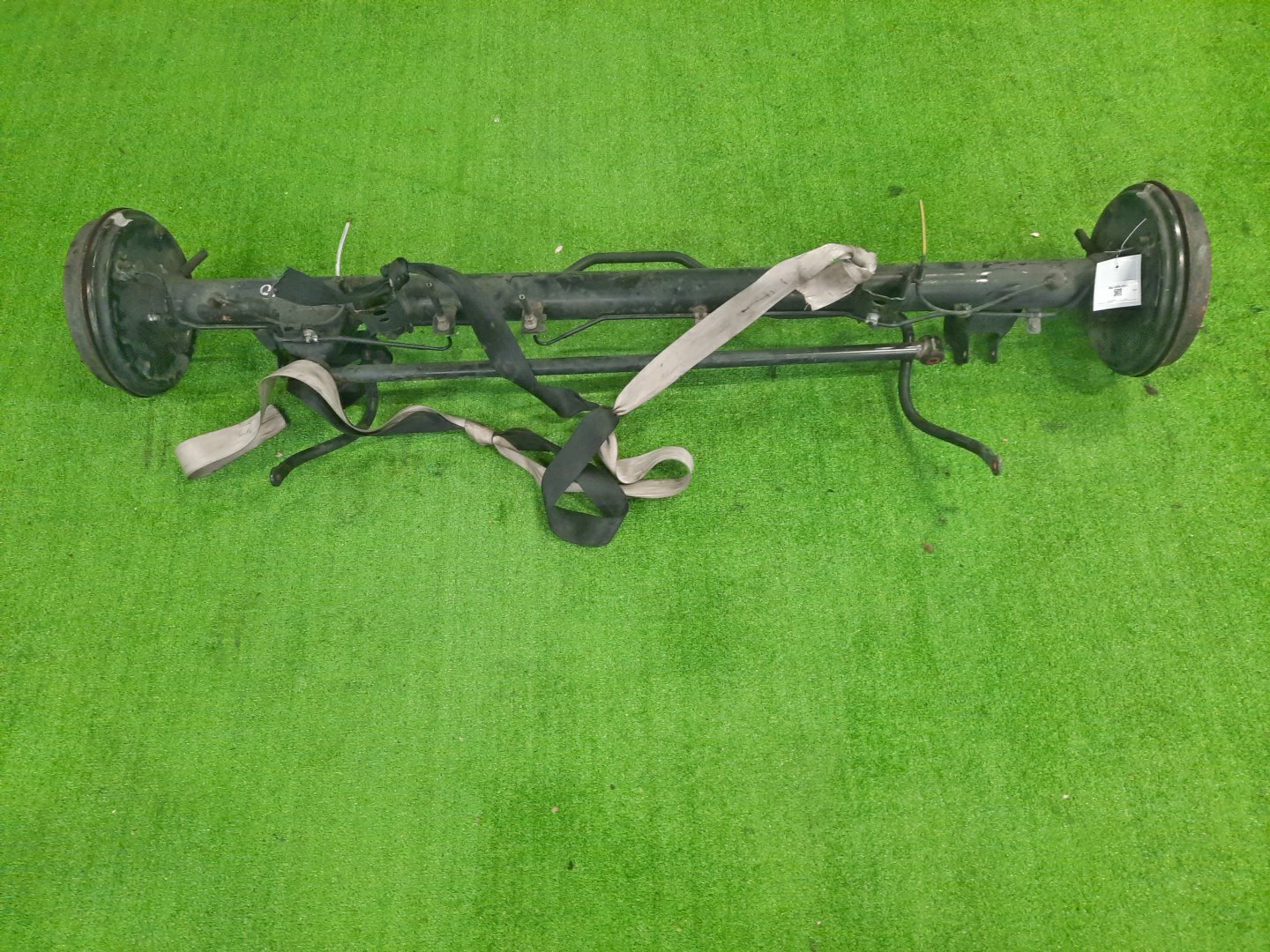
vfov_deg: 54.9
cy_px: 476
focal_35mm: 25
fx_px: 917
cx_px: 635
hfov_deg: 69.4
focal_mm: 4.6
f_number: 2
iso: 349
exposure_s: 1/50
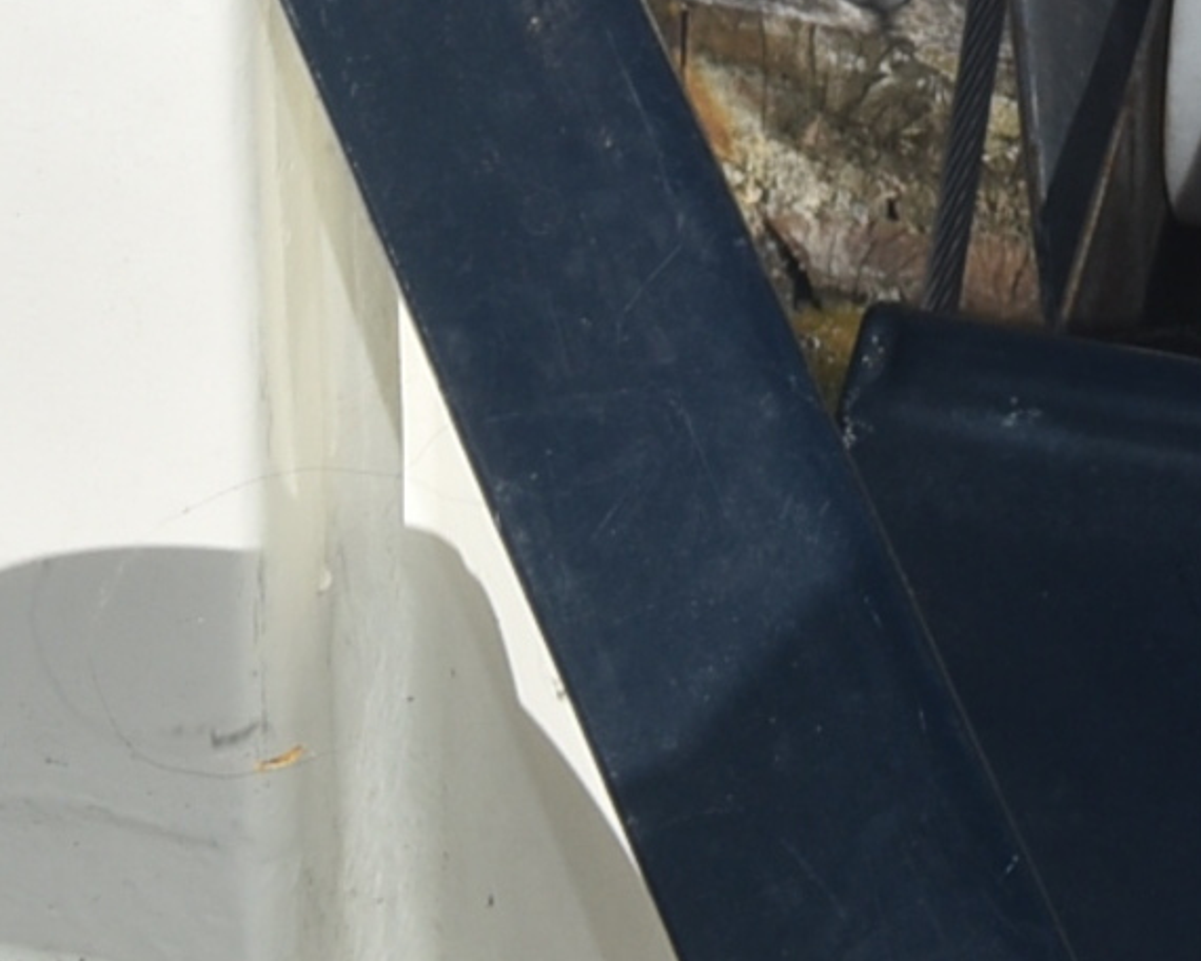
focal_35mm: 185
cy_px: -2495
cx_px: 1808
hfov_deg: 10.1
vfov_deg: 6.9
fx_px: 6576
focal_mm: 20
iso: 100
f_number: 14
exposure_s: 1/200
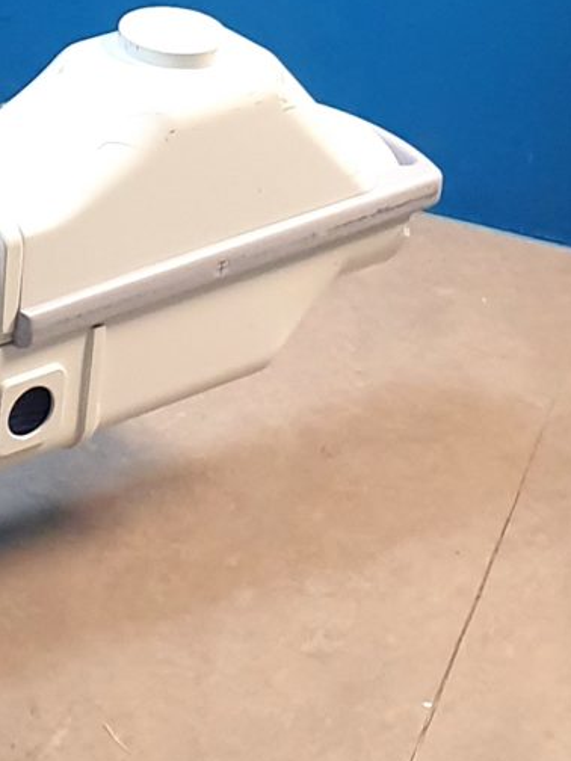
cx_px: -727
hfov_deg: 10.0
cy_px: -139
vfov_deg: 14.5
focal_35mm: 132
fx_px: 2903
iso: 320
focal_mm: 4.3
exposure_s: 1/33
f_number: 2.4
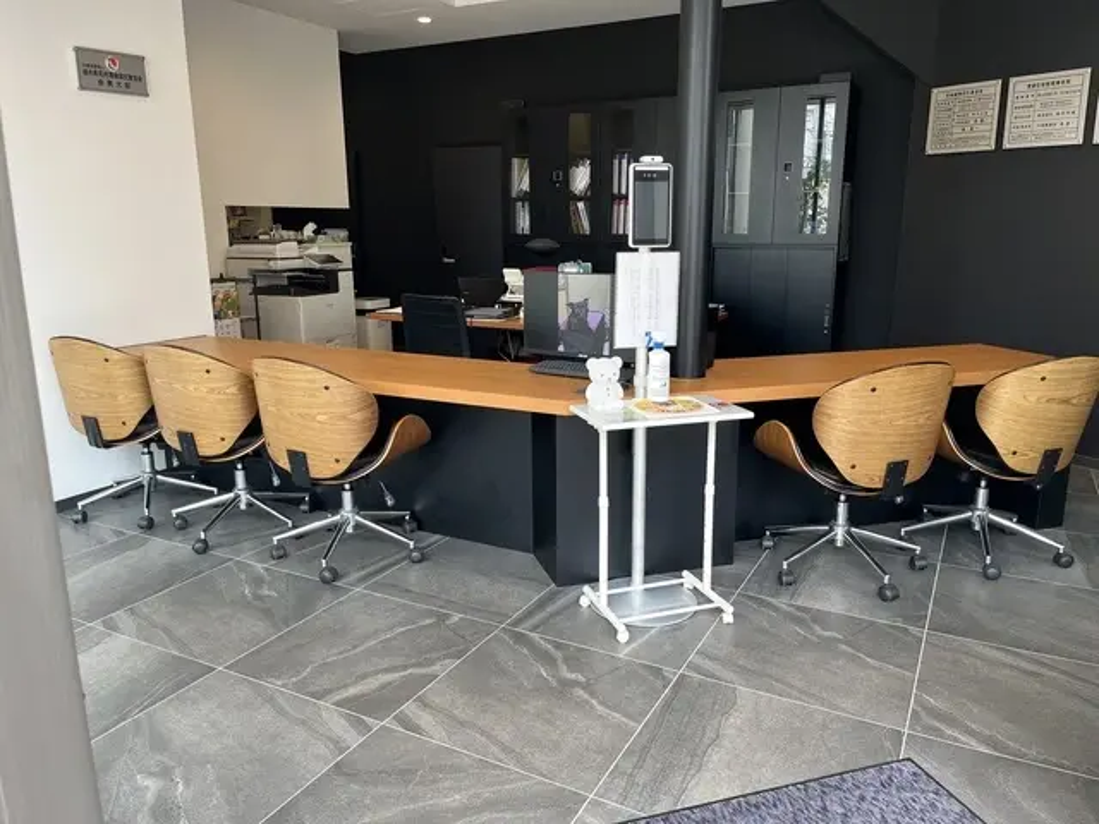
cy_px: 412
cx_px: 550
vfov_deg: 53.1
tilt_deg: -13.6
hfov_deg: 67.3
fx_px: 825
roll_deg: +0.3
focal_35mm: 26
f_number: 1.6
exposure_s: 1/122
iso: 64
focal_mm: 5.1
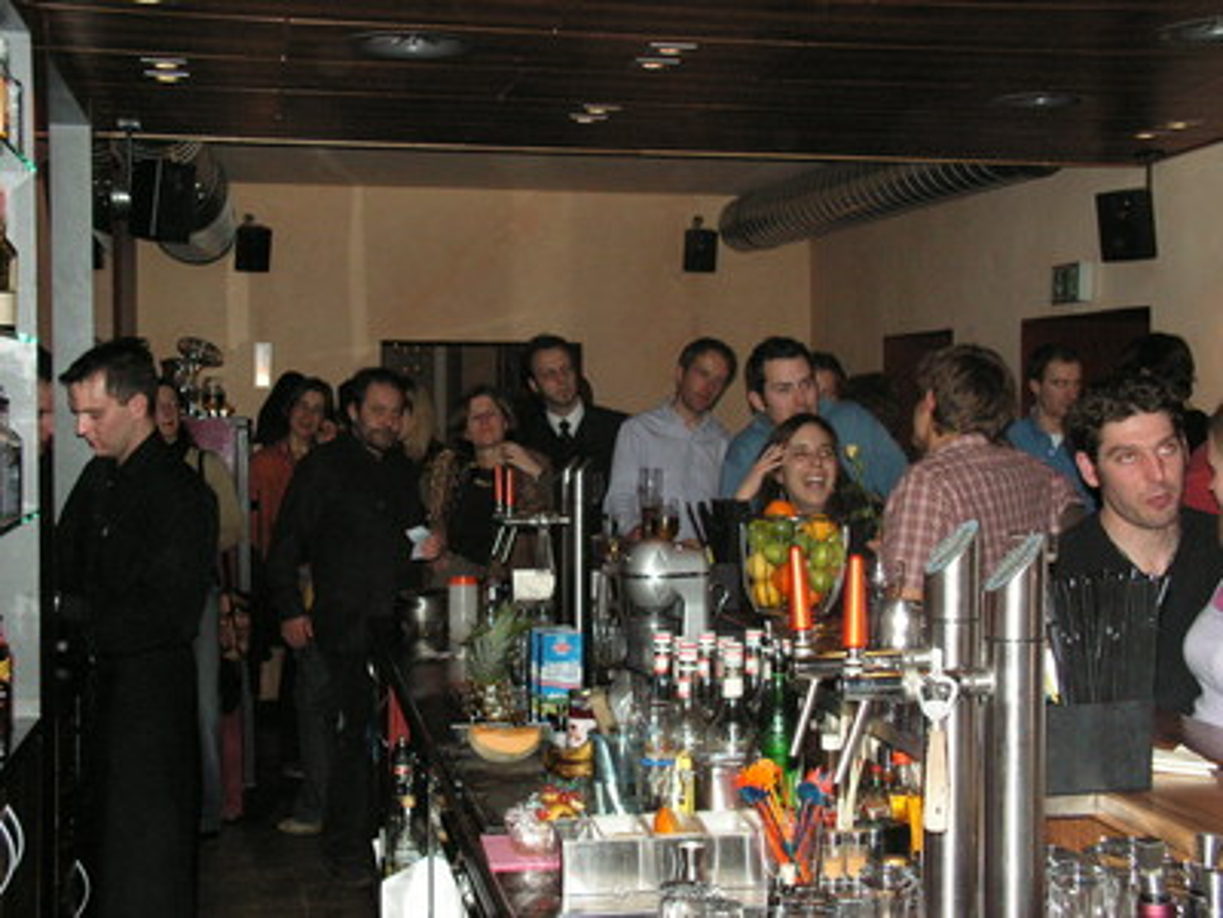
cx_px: 612
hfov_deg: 39.7
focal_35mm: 48
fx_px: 1696
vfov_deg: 30.3
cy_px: 459
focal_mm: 8.1
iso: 160
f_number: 3.2
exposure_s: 1/40
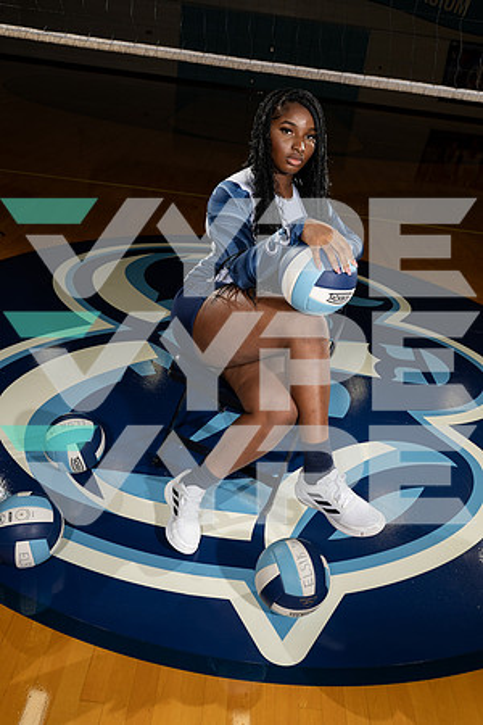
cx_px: 242
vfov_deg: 65.5
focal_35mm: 28
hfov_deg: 46.4
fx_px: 563
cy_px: 362
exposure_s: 1/250
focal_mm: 28
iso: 250
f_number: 6.3
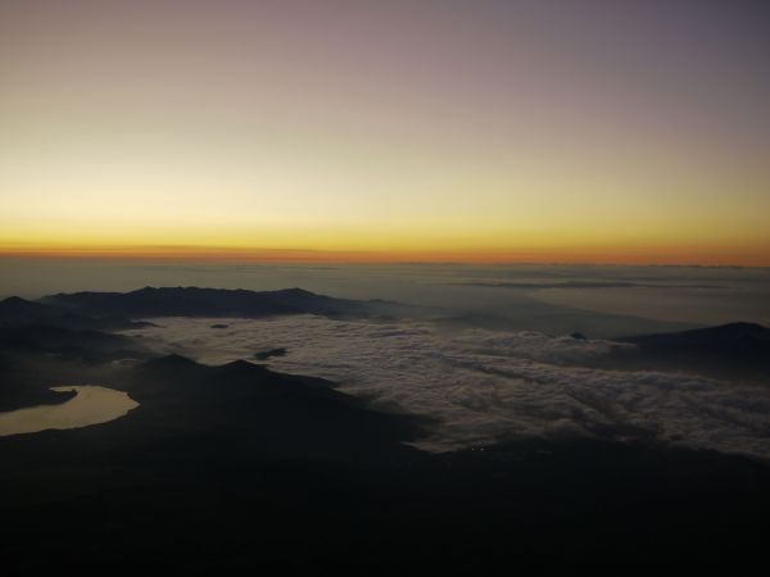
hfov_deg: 46.8
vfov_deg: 36.0
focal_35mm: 40
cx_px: 385
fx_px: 890
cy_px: 288
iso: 160
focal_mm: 20
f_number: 2.5
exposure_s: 1/160
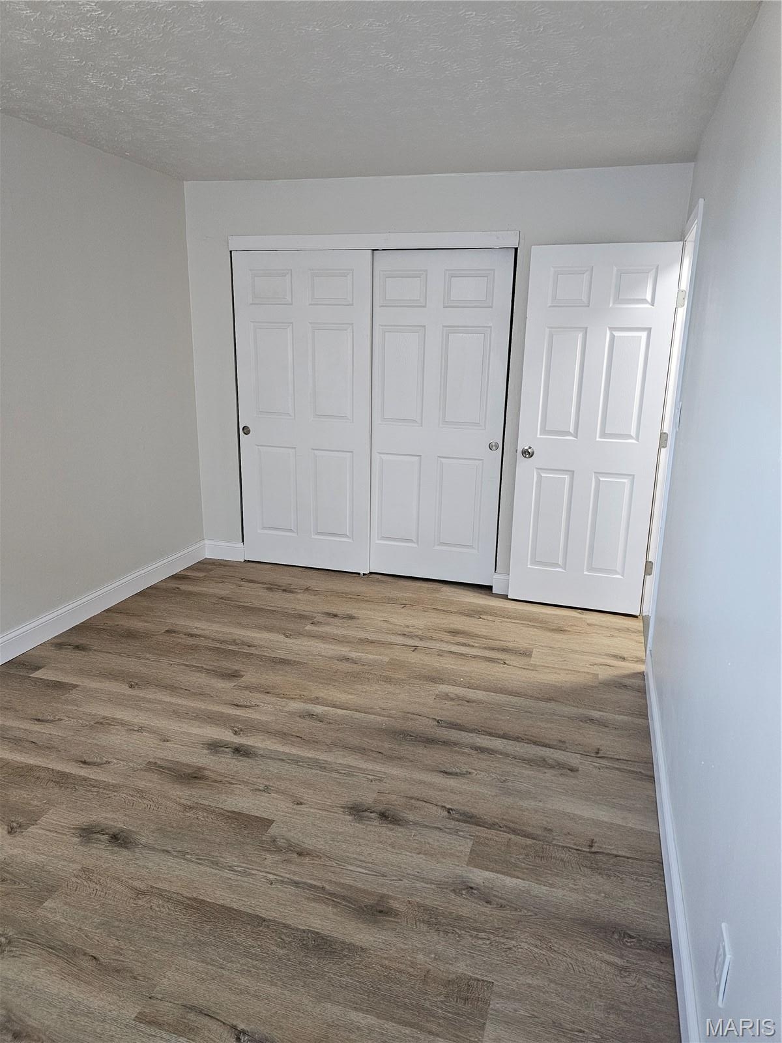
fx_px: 693
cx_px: 391
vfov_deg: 73.9
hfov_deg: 58.9
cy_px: 522
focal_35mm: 23
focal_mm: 6.3
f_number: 1.7
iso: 400
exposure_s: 1/120
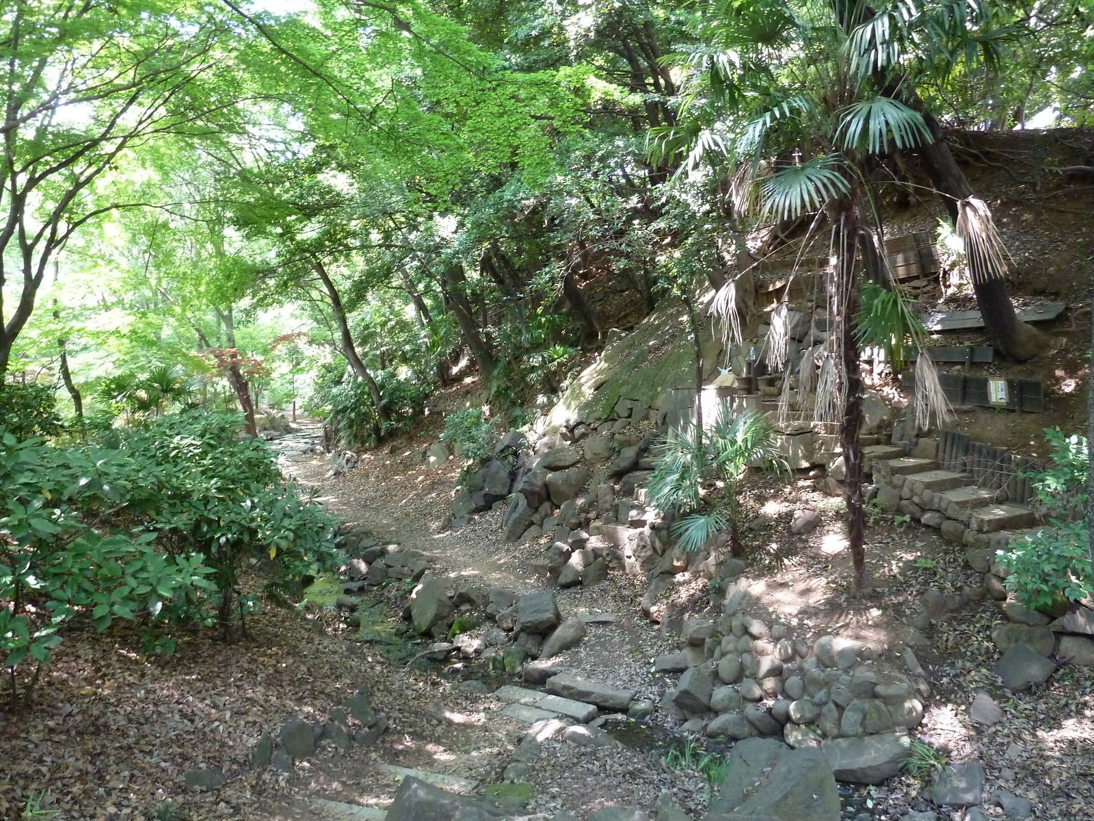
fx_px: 790
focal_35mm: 25
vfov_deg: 54.9
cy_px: 410
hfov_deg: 69.4
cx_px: 547
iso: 400
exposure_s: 1/15
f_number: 3.3
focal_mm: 4.1
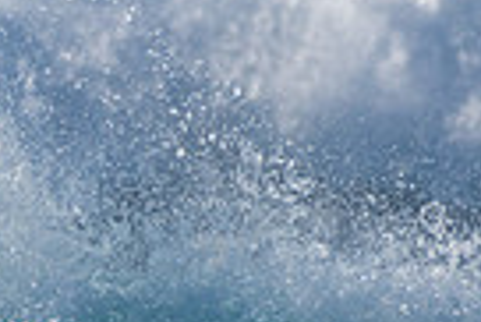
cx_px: -470
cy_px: 547
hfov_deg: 0.6
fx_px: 42854
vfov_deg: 0.4
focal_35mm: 3204
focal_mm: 500
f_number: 5.6
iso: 250
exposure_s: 1/1250
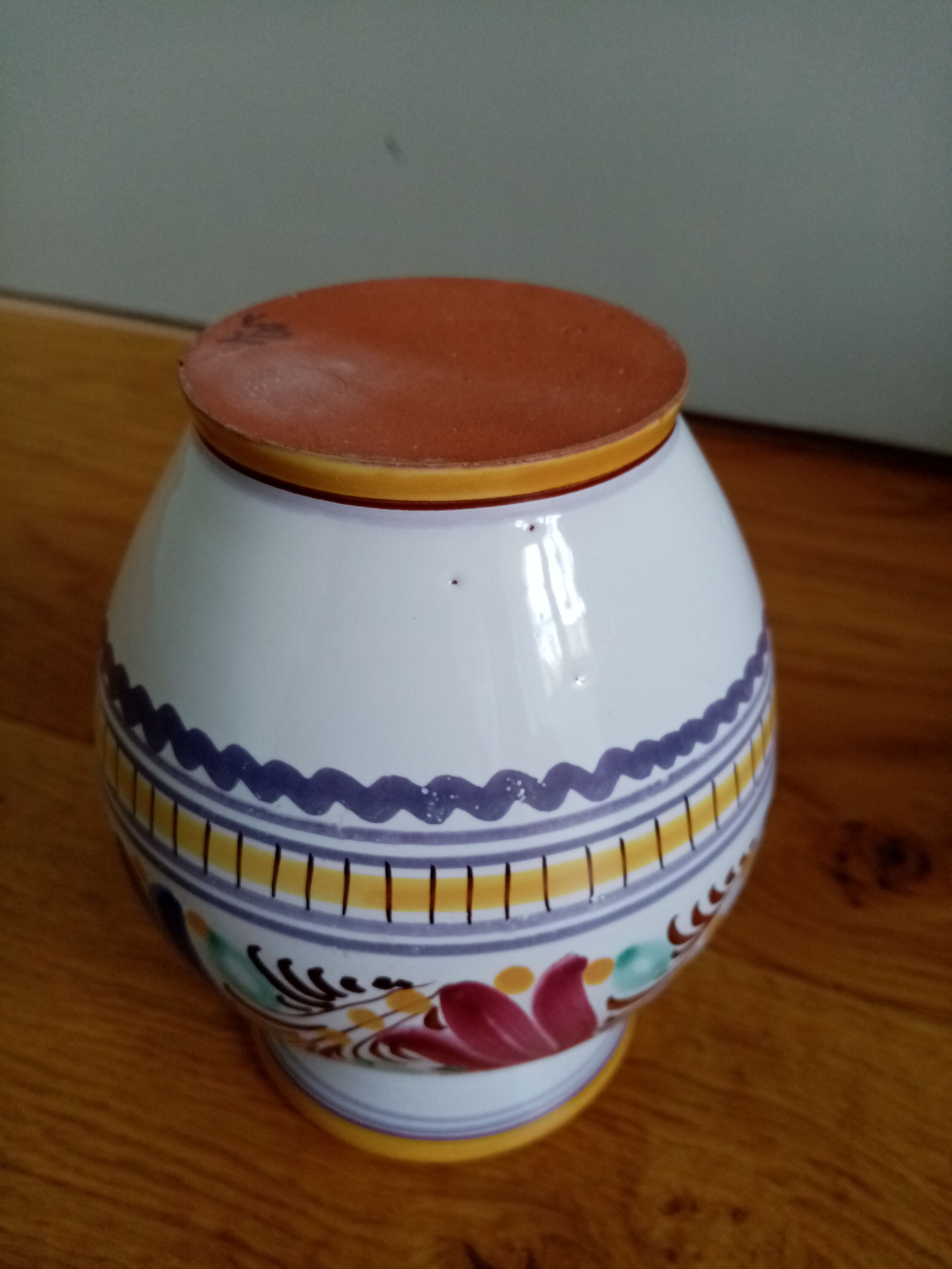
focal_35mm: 26
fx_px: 953
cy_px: 634
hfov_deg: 53.1
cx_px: 476
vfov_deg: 67.3
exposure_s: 1/33.3
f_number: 1.8
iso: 210
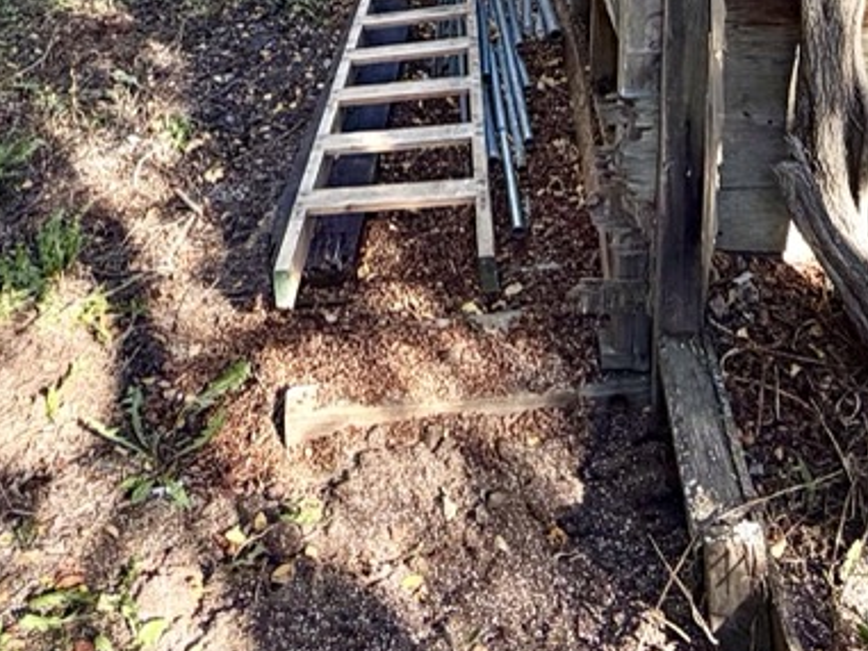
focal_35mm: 47
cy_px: -339
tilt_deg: -0.3
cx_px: 458
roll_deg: -0.3
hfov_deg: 40.4
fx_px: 1179
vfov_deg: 24.0
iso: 50
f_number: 2.2
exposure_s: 1/502
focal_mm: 2.22
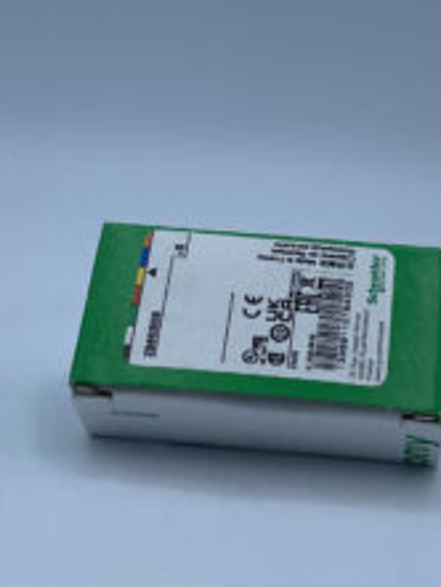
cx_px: 263
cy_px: 343
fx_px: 798
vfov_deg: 40.3
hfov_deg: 30.8
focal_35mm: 47
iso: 50
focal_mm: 4.2
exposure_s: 1/3509
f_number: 1.6
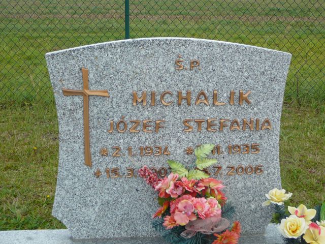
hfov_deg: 29.8
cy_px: 122
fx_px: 610
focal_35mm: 65
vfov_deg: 22.6
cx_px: 162
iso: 80
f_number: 3.6
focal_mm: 9.7
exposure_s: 1/250
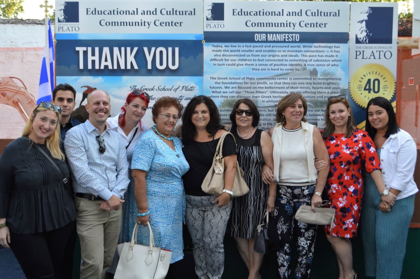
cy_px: 140
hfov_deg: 53.2
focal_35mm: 36
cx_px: 210
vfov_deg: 36.8
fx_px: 420
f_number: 5.6
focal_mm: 24
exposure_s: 1/125
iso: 400
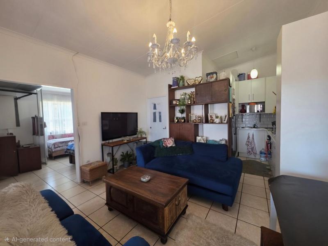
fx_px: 123
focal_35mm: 13
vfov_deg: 89.9
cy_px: 123
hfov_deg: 106.2
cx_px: 164
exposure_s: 1/50.3
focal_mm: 2.2
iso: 160
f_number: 1.9
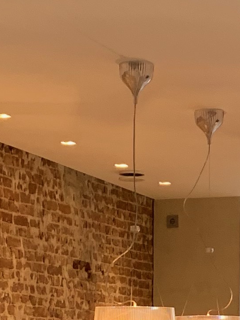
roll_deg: -0.9
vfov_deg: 12.6
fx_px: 1341
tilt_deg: -5.3
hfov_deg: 10.2
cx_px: 177
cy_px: 544
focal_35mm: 145
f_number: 1.8
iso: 100
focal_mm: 4.25
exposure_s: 1/50
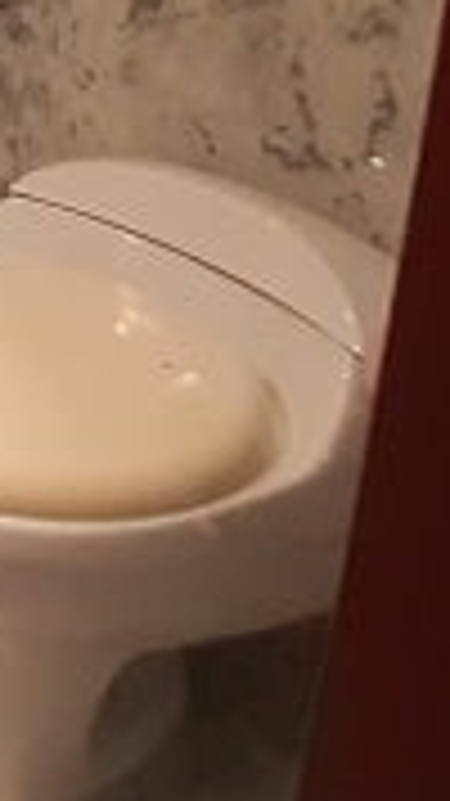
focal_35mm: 51
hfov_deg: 15.0
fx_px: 1083
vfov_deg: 33.1
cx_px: -608
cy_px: -162
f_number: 2.2
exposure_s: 1/24
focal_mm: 1.13
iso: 400
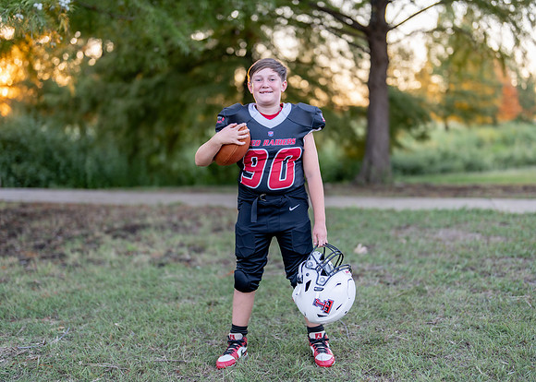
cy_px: 186
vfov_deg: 24.9
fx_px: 865
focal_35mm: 57
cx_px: 265
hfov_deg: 34.4
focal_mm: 50
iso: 100
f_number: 1.2
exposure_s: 1/320
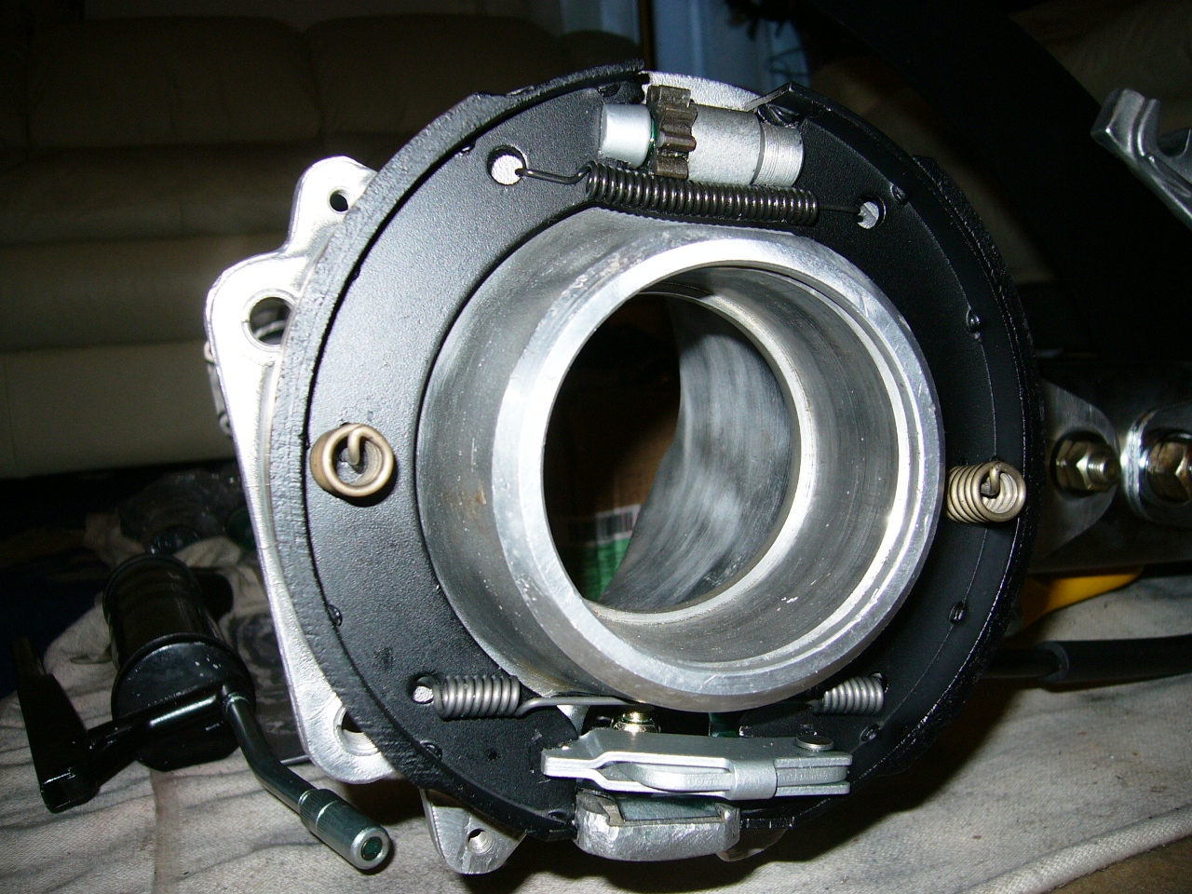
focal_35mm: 35
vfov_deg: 40.7
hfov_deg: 52.6
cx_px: 596
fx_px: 1205
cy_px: 447
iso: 64
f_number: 2.8
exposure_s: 1/60
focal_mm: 5.8
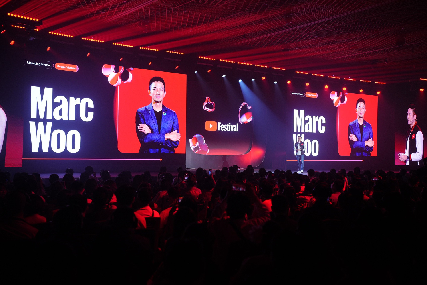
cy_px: 142
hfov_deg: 43.6
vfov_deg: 29.9
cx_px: 214
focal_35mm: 45
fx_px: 534
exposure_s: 1/160
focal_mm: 45
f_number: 2.5
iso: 640
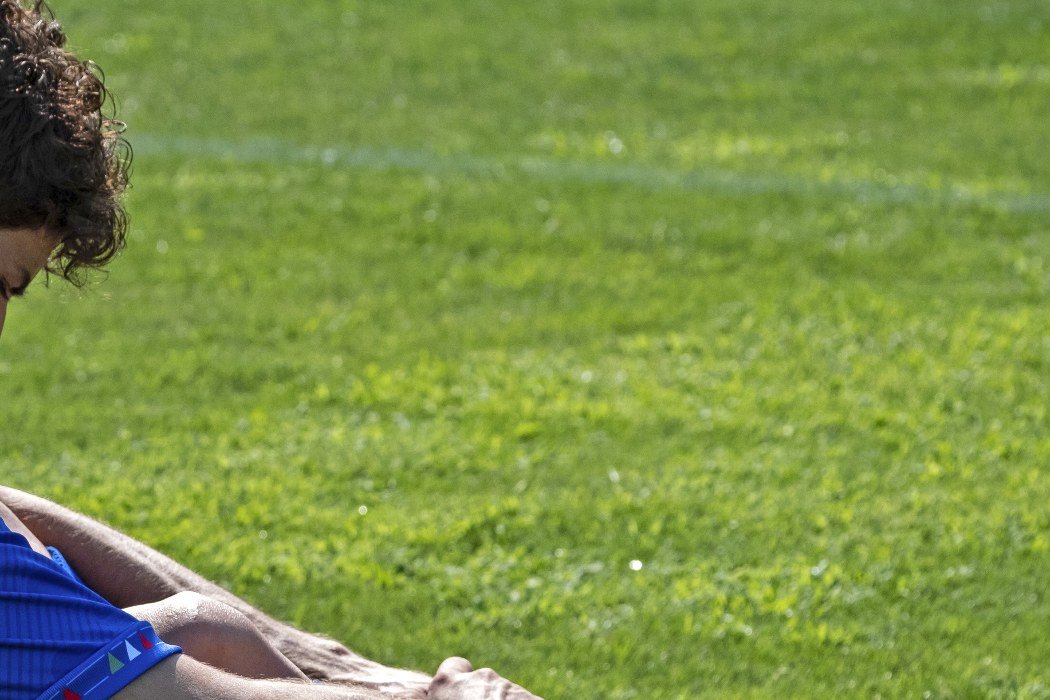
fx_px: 9683
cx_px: -46
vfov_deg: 4.1
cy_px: 639
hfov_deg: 6.2
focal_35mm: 332
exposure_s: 1/1000
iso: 400
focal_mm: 87.1
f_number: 5.6
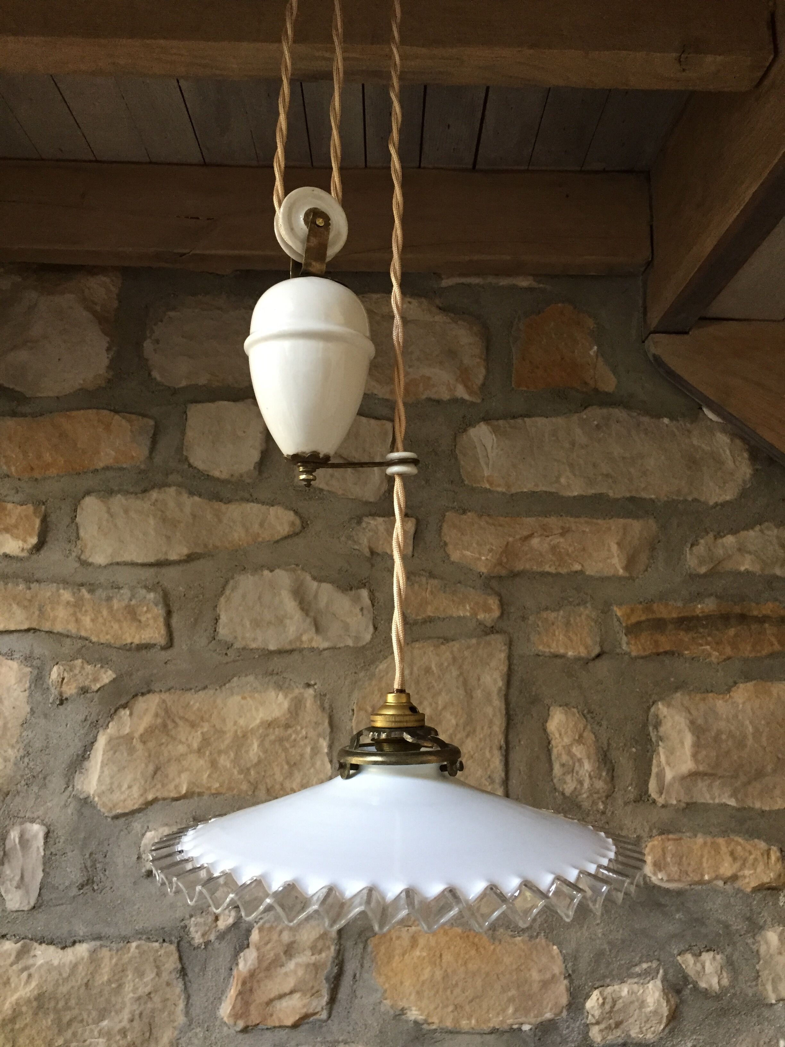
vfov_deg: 61.7
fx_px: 877
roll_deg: +0.6
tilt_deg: +12.2
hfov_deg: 48.2
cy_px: 524
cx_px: 392
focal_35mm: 29
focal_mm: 4.15
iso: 250
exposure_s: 1/33
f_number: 2.2
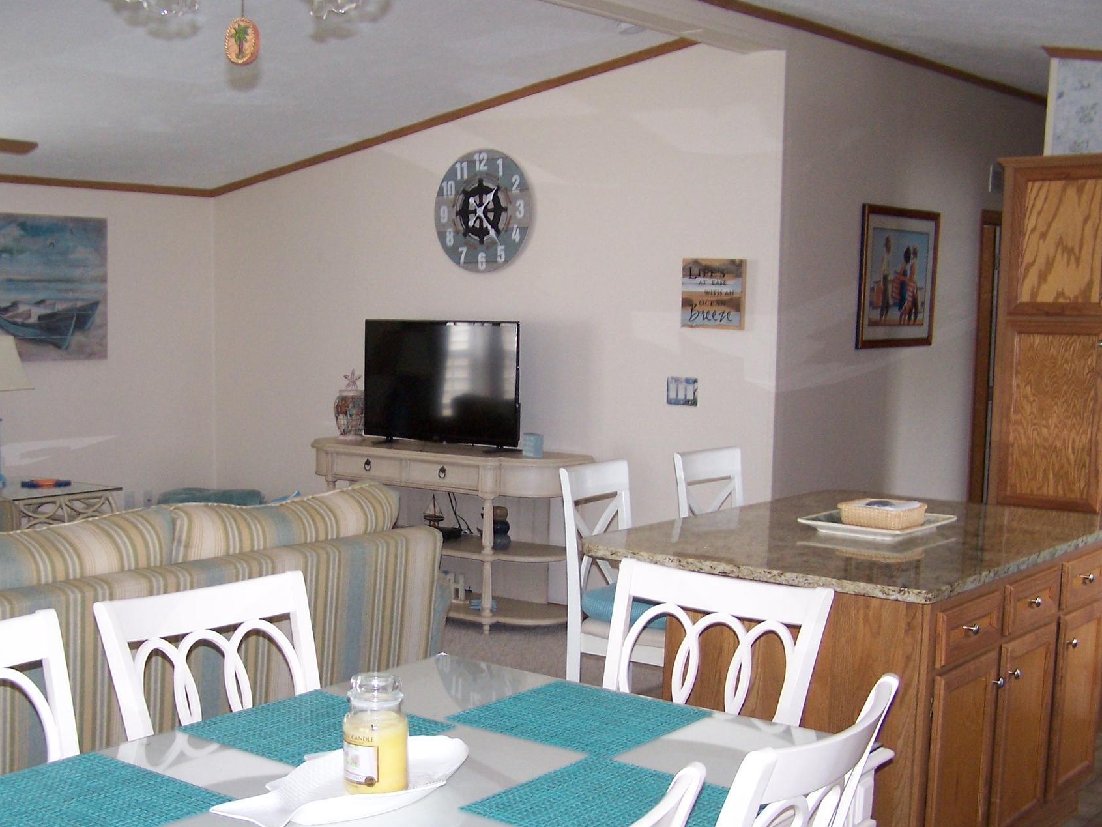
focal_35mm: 46
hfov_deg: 41.1
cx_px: 449
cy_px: 480
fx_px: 1465
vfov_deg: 31.5
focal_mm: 6.3
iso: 140
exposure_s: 1/60
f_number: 2.8
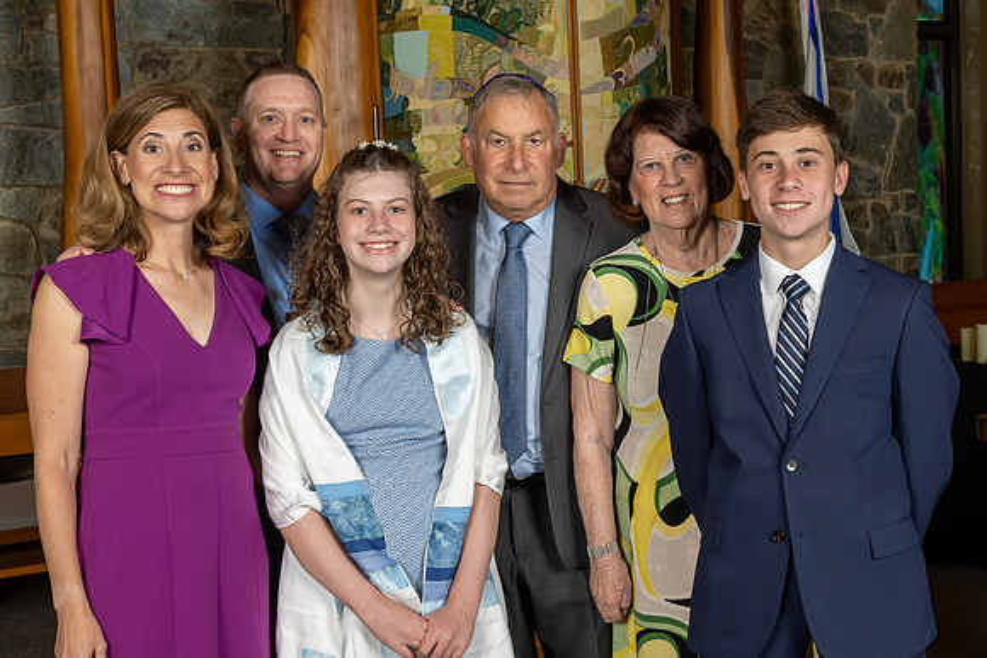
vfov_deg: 25.5
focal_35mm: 53
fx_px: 1452
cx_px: 512
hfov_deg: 37.5
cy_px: 295
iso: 640
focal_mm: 32
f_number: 8
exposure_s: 1/200
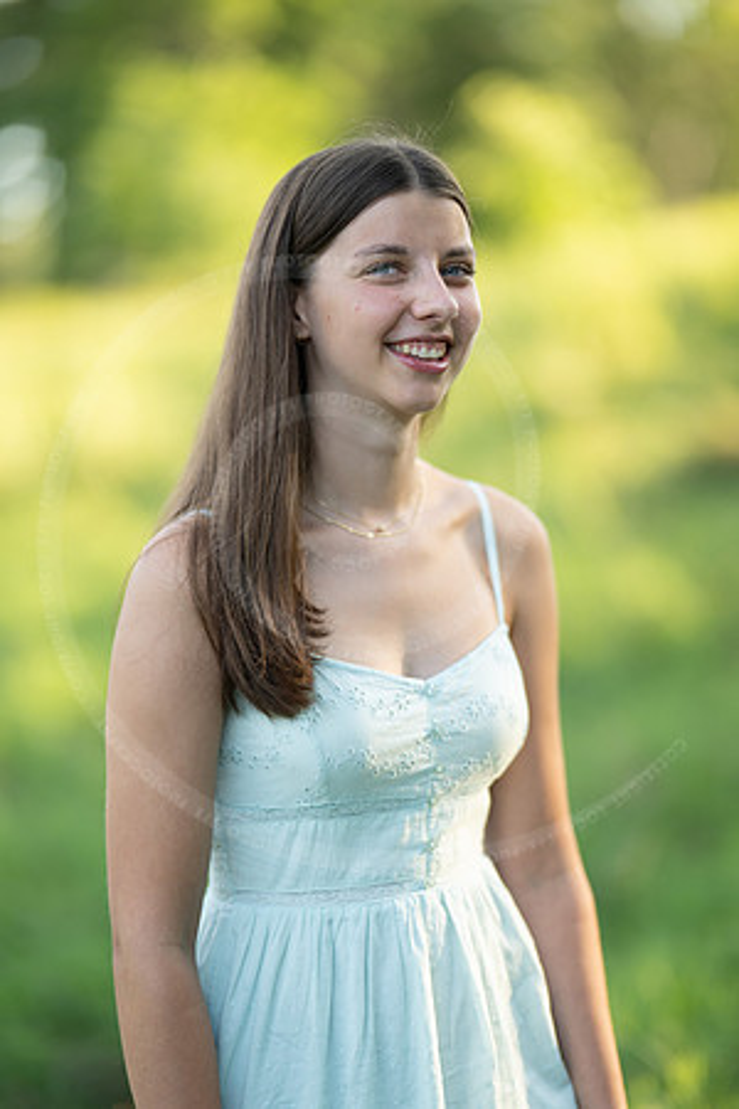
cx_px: 370
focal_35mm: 85
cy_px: 554
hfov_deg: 16.1
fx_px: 2617
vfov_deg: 23.9
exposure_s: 1/1000
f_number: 1.2
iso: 160
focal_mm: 85
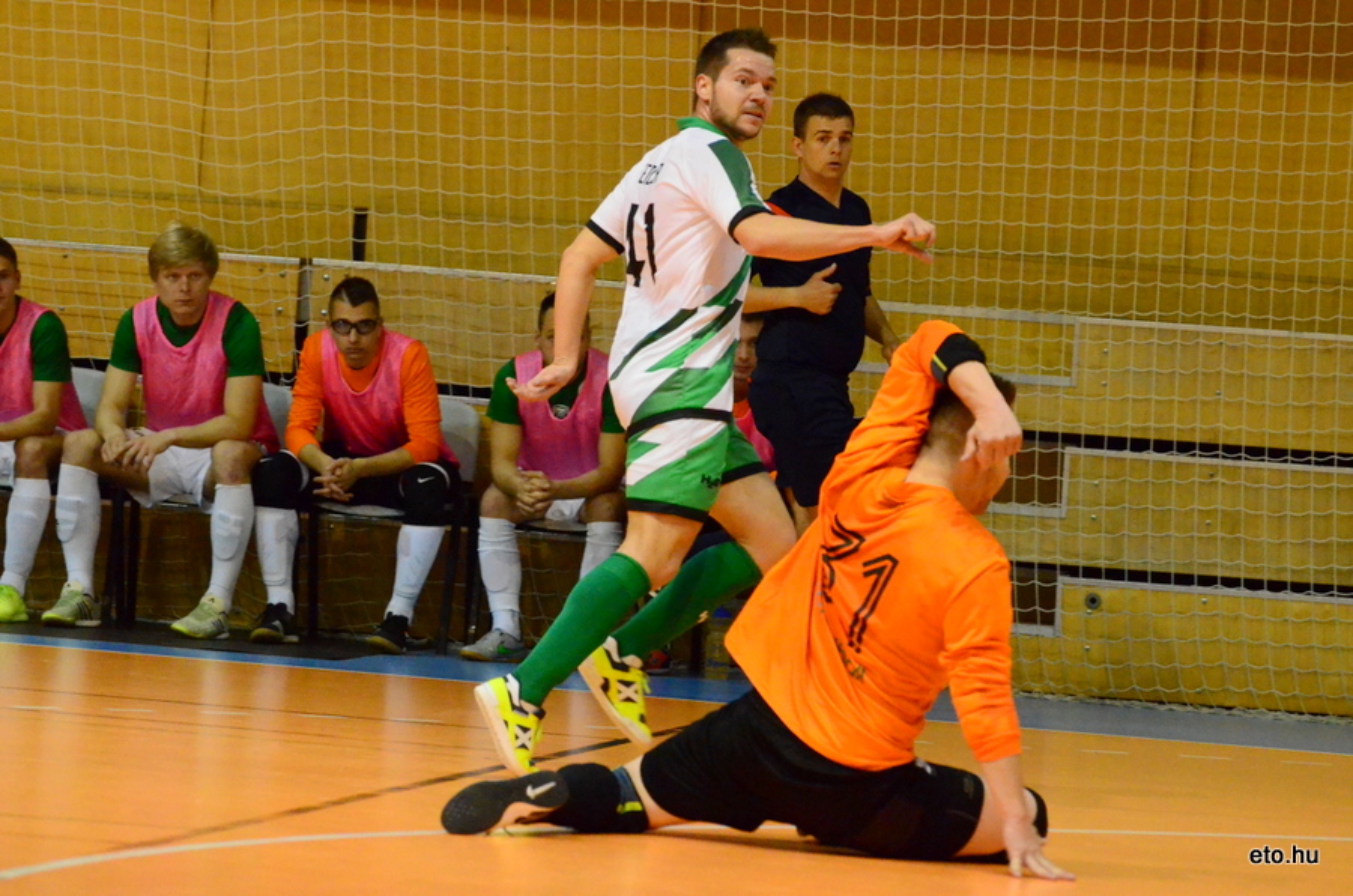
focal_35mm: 210
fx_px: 7876
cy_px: 448
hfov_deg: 9.8
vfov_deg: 6.5
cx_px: 676
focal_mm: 140
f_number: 4.8
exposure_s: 1/800
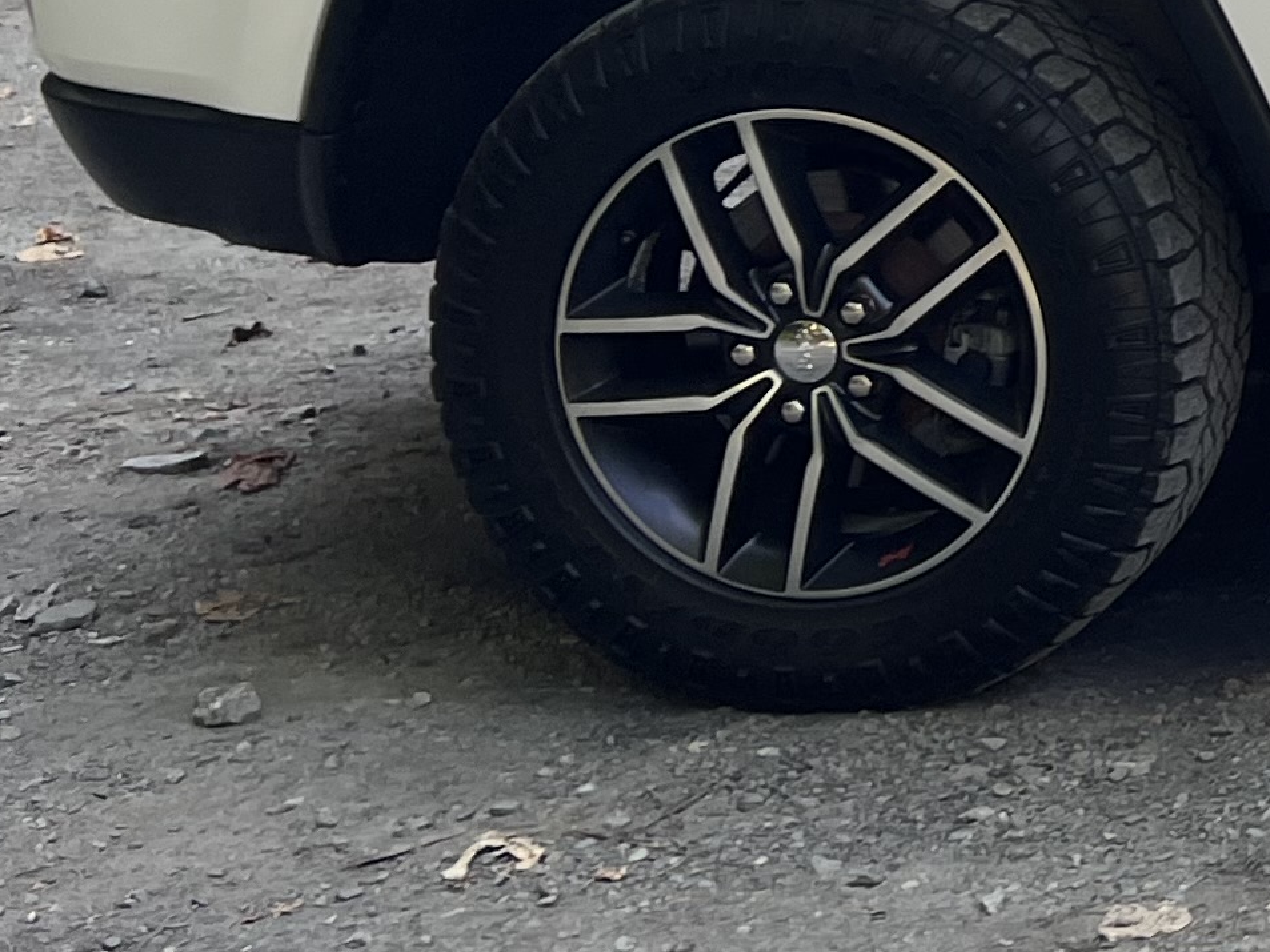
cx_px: 2244
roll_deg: +0.4
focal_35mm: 110
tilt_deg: -6.9
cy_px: -272
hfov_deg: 15.5
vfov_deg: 13.0
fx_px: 4036
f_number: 1.5
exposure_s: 1/121
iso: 40
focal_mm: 5.7
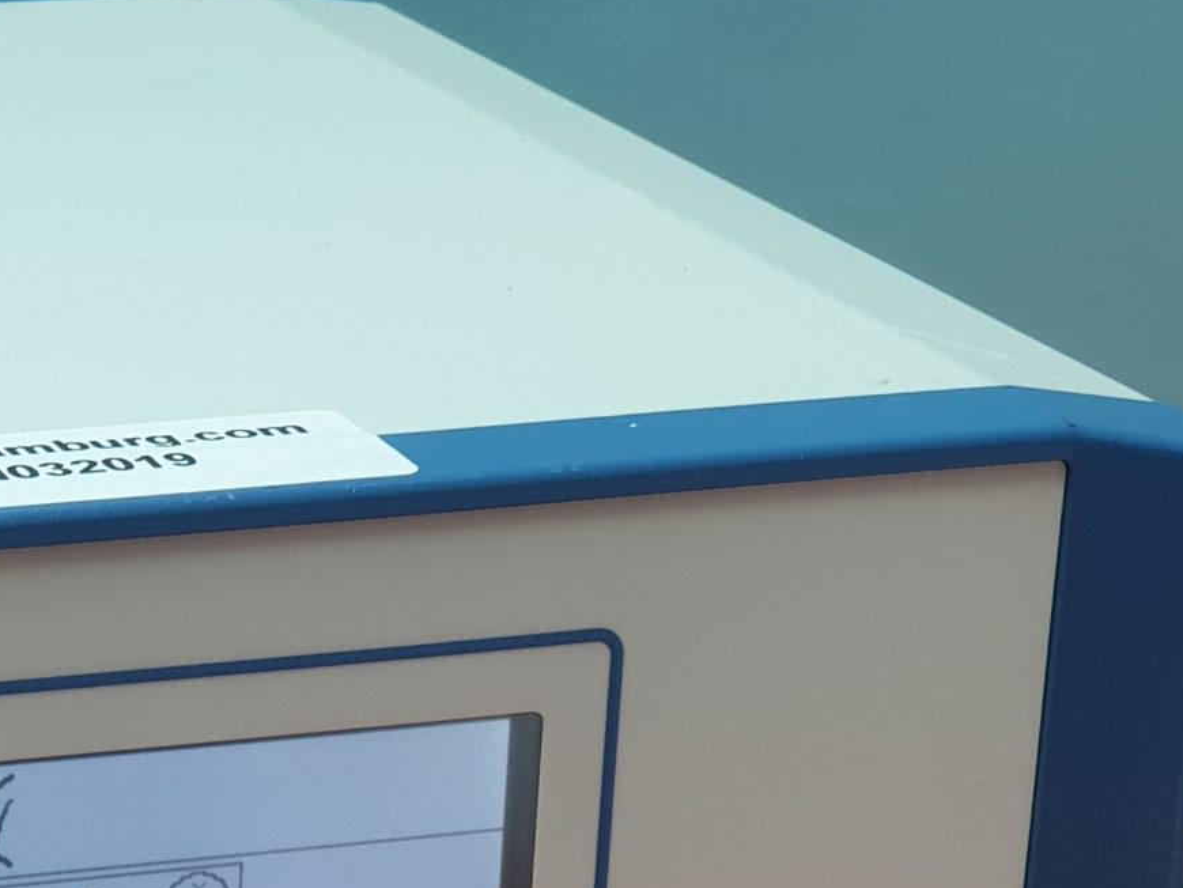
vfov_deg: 9.5
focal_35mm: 153
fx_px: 5230
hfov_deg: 12.7
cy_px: 1167
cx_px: -80
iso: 64
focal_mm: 6
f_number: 2.4
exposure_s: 1/33
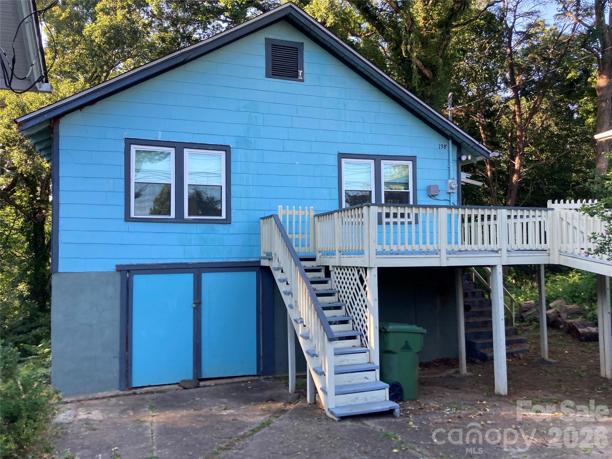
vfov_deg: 49.7
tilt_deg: +3.1
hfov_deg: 63.4
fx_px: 495
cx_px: 306
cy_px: 230
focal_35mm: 28
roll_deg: +1.0
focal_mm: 3.99
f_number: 1.8
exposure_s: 1/121
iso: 25
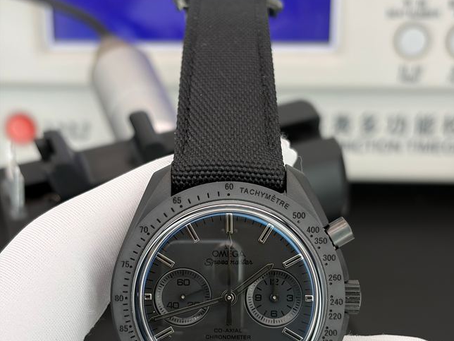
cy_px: 274
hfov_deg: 27.8
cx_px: 228
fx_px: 918
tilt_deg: -43.7
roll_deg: +4.4
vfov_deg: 20.8
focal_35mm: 70
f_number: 1.6
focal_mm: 5.96
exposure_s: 1/273
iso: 32
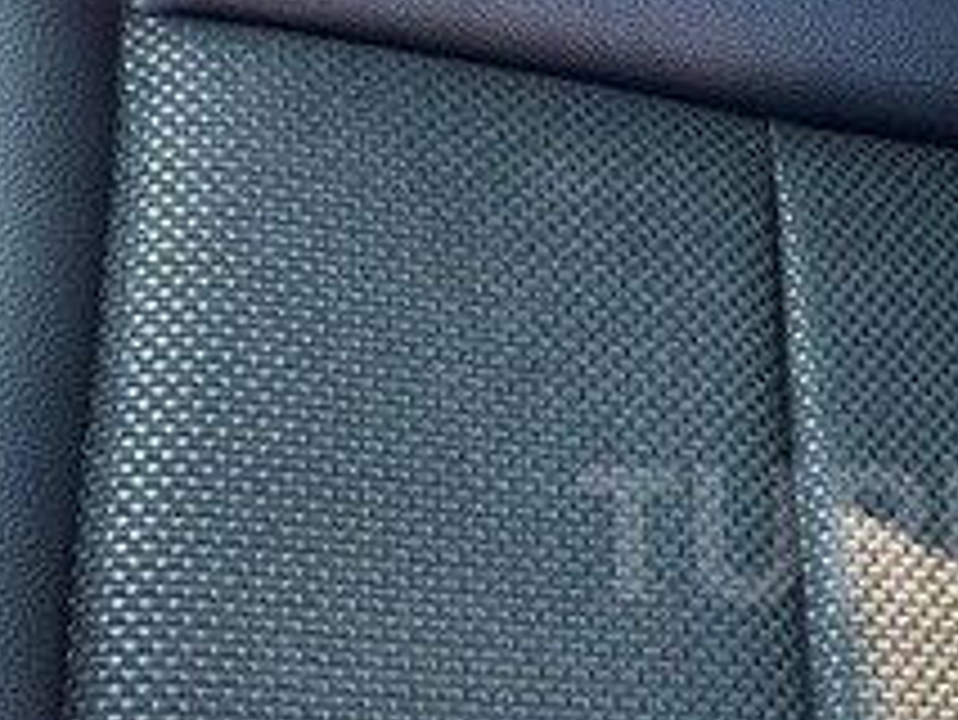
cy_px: 533
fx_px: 2492
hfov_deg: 20.8
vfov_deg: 16.4
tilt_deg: -59.8
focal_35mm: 90
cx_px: 1039
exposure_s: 1/100
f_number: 2.2
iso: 50
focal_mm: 4.15
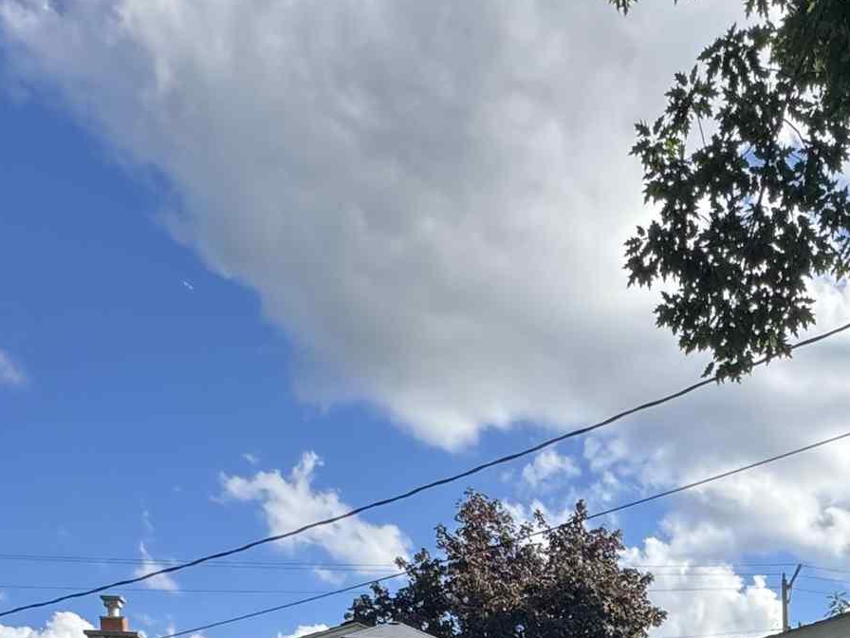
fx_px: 1179
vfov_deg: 24.2
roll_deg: +0.0
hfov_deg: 38.0
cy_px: 939
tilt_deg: -0.9
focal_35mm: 48
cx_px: 694
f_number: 2.2
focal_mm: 2.22
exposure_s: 1/681
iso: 50
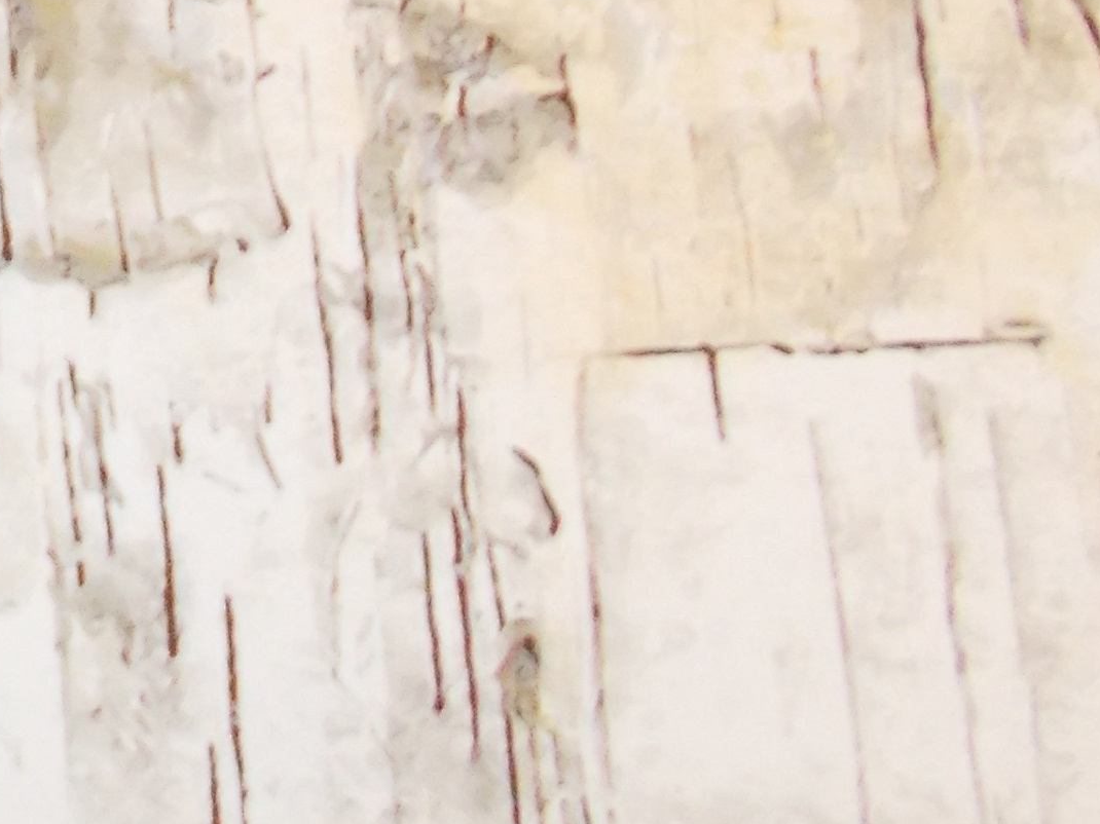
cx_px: -1050
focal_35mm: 112
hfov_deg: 14.7
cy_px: -367
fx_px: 3558
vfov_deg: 12.6
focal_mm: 4.6
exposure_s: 1/25
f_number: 3.2
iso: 200
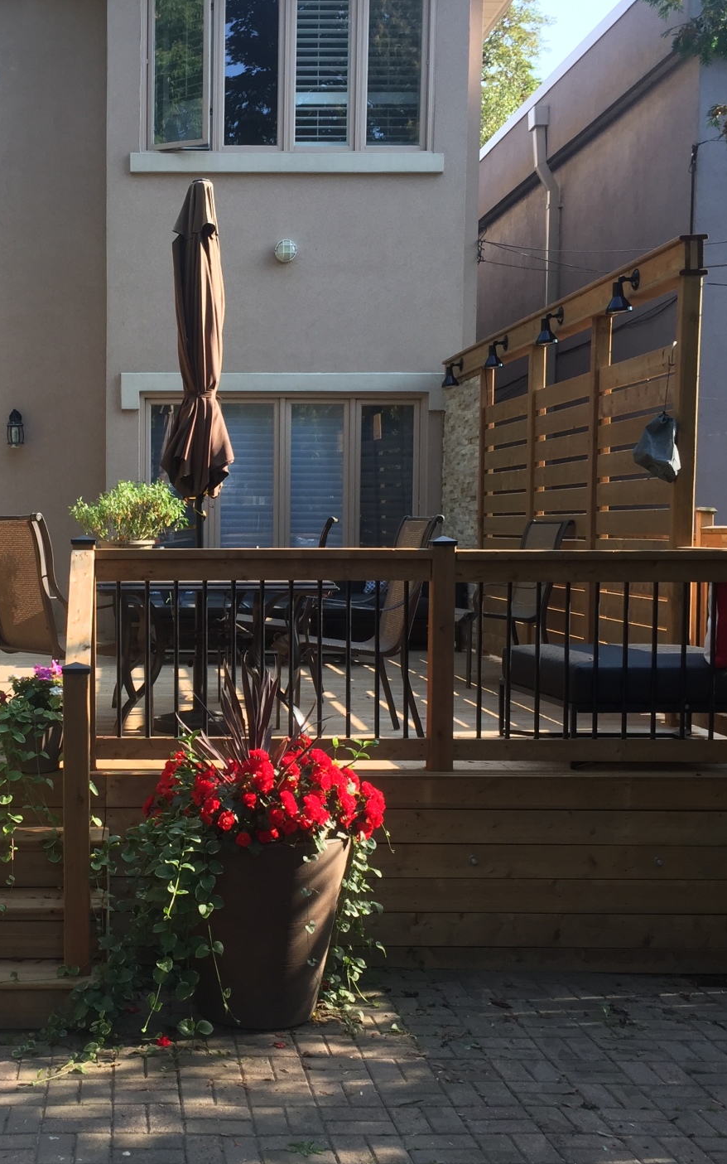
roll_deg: -0.4
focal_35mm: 42
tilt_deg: -3.1
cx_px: 128
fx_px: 1332
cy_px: 582
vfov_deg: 47.2
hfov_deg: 29.7
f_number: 2.2
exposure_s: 1/275
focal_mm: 4.15
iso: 32
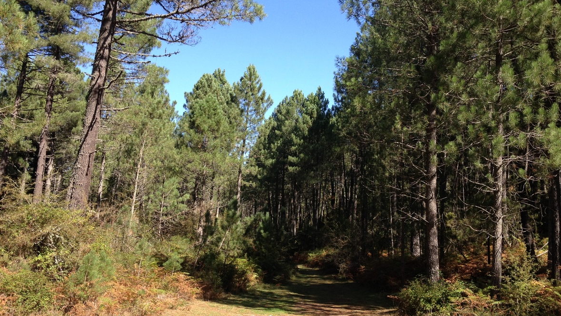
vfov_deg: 30.4
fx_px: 580
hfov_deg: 51.6
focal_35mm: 39
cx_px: 286
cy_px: 184
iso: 64
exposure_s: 1/546
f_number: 2.4
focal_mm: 4.28
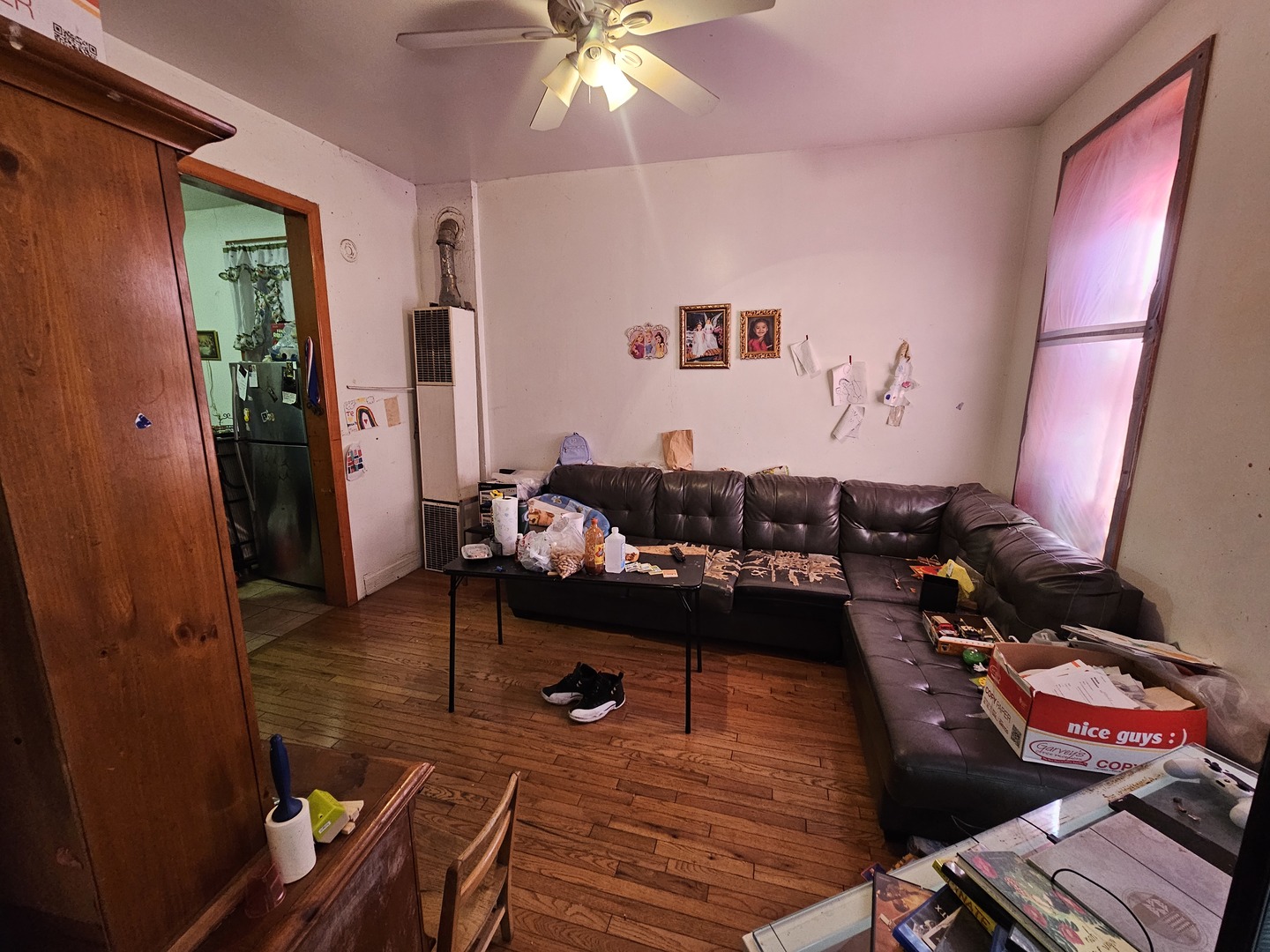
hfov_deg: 106.2
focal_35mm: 13
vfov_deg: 89.9
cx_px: 635
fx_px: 477
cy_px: 476
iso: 400
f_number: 2.2
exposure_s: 1/30
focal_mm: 2.2
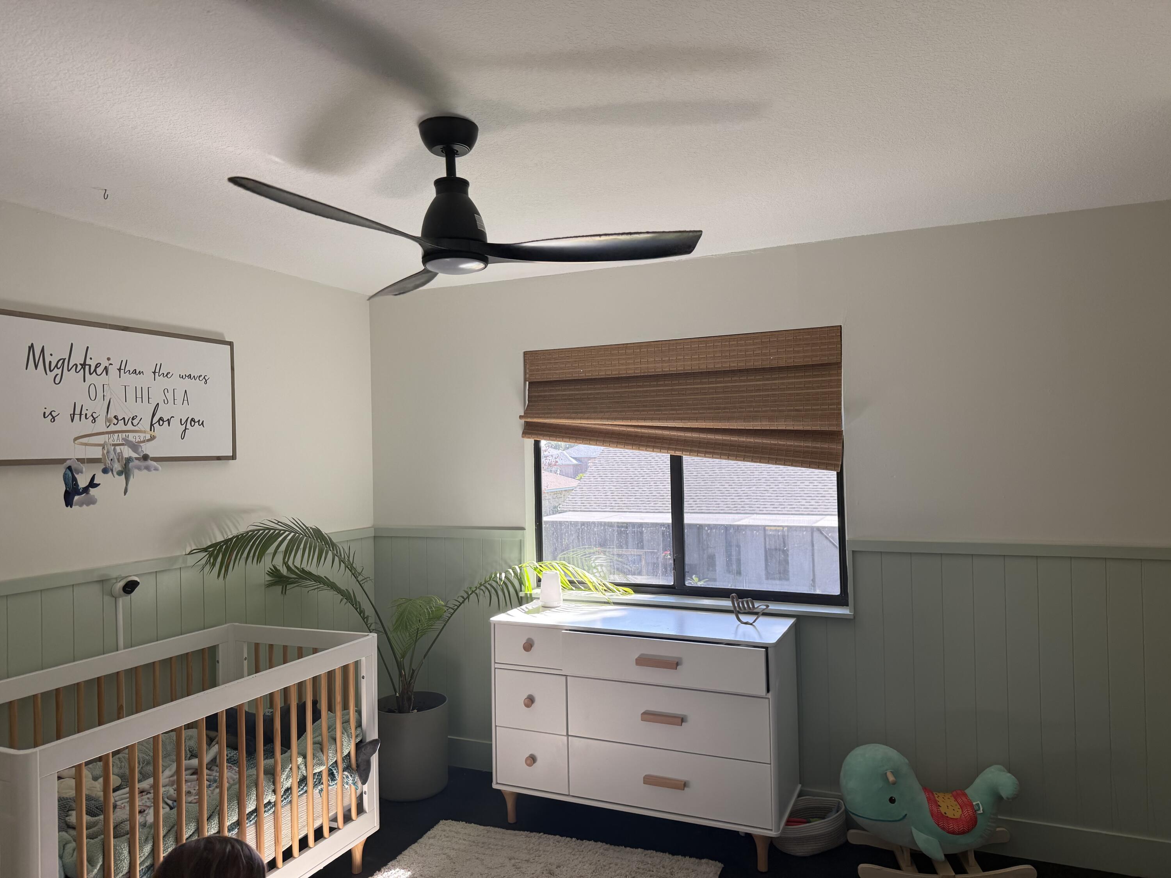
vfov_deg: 56.8
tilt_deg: +0.4
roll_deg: +0.7
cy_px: 439
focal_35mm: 24
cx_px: 586
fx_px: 812
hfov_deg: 71.6
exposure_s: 1/287
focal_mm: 6.76
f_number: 1.78
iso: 100
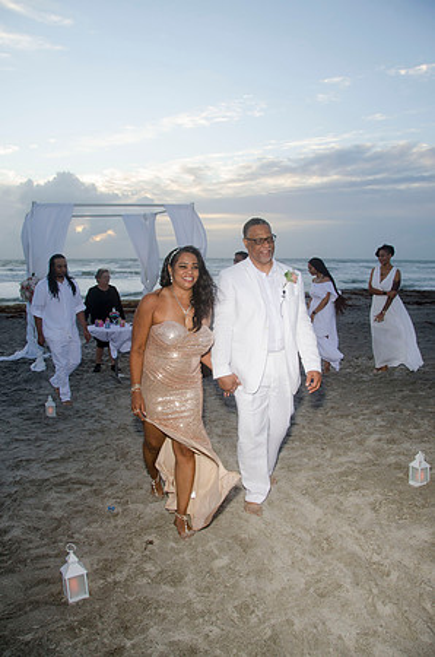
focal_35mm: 27
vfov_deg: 67.5
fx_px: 492
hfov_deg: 47.7
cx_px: 218
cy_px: 328
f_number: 5.6
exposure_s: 1/125
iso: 200
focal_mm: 18
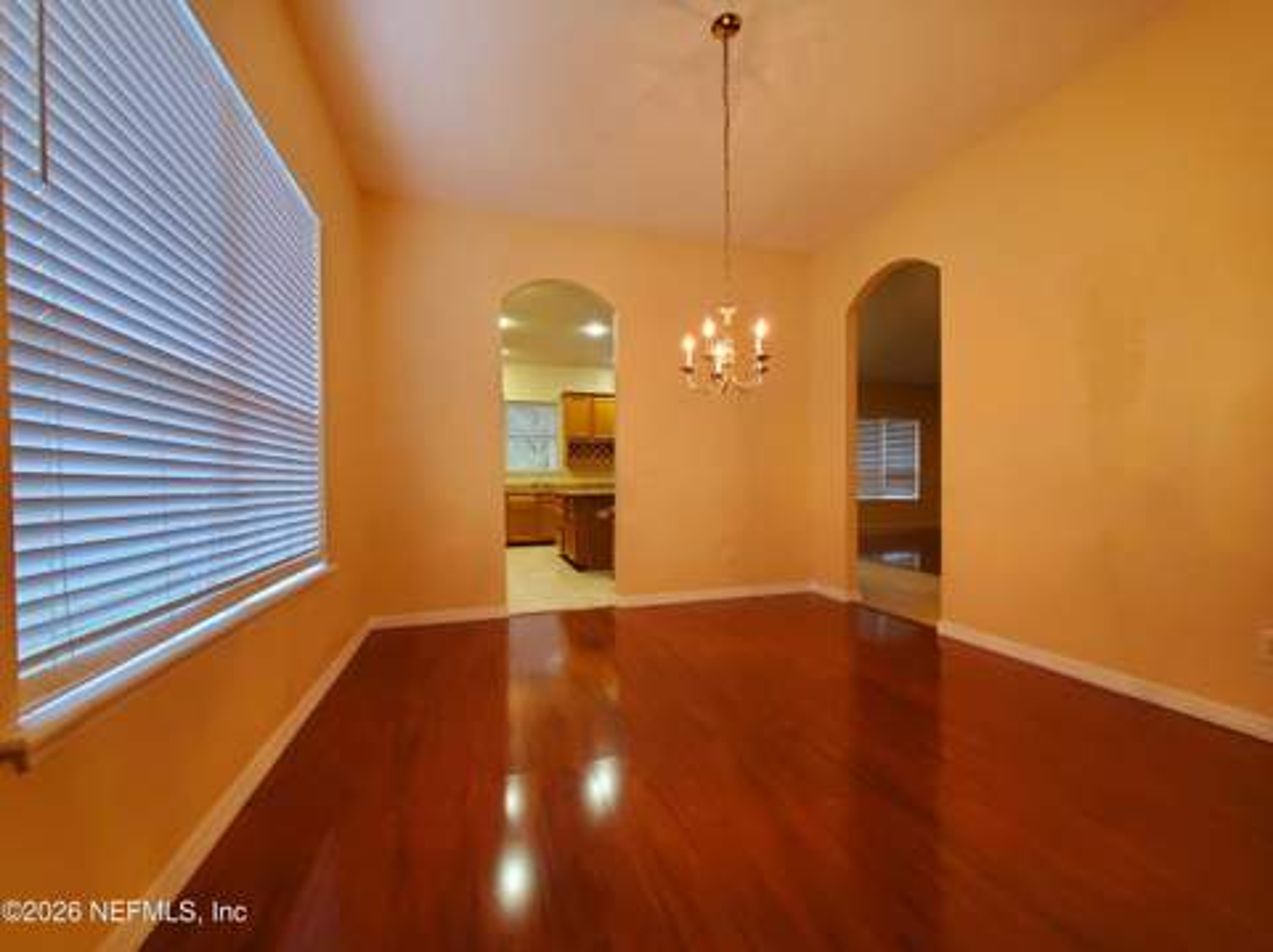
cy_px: 476
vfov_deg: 89.8
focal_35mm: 13
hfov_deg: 106.2
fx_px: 478
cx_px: 636
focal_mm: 1.8
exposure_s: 1/60.2
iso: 320
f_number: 2.2
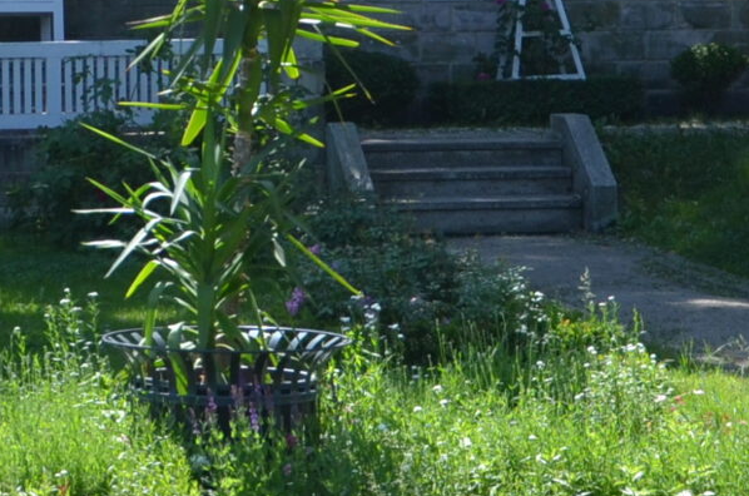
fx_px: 3467
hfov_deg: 12.2
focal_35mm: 167
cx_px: 30
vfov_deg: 8.1
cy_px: 1
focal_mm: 26
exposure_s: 1/1000
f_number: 4
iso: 400
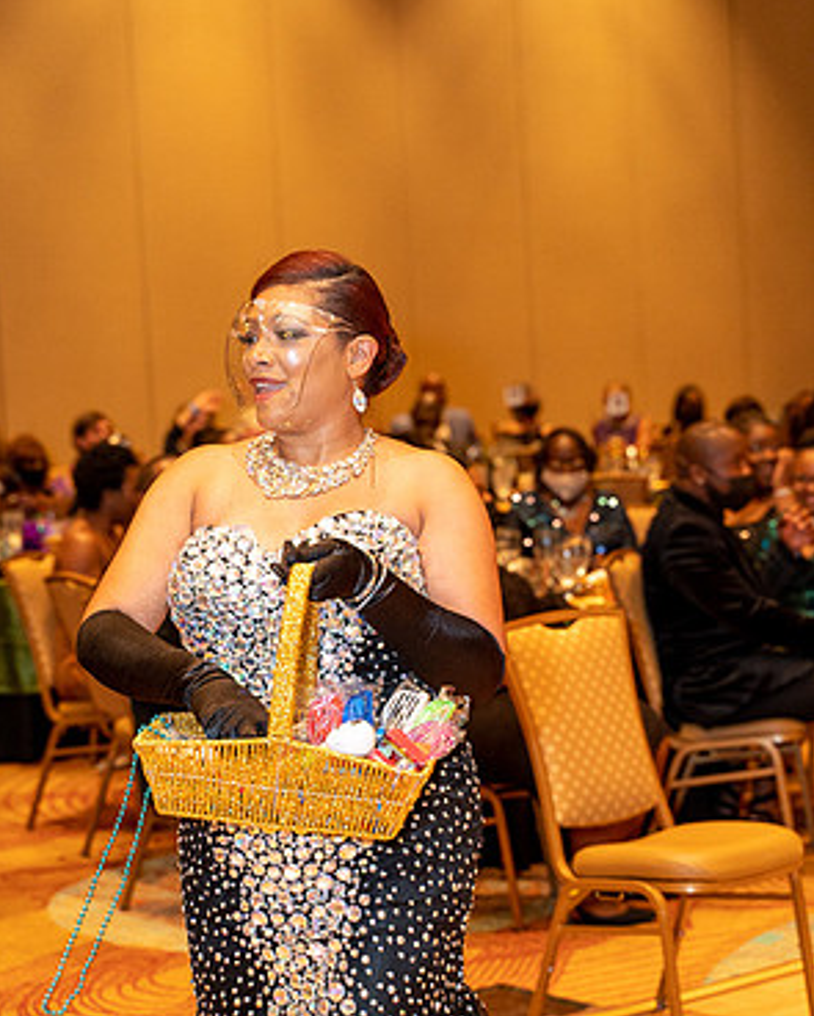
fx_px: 2587
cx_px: 403
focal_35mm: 86
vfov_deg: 22.2
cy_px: 533
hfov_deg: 17.9
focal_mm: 75
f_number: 4
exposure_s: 1/125
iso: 4000
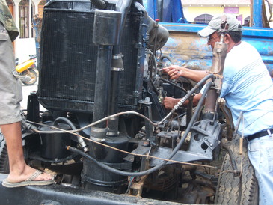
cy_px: 102
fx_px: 529
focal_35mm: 67
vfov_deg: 21.9
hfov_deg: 29.0
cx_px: 136
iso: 80
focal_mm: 14.1
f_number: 4
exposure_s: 1/100
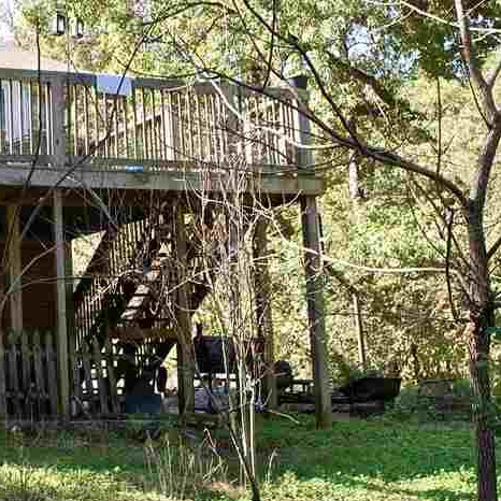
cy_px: 165
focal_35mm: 70
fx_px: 1146
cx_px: 5
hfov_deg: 23.7
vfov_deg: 24.5
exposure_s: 1/125
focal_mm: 20
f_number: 5.6
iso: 250
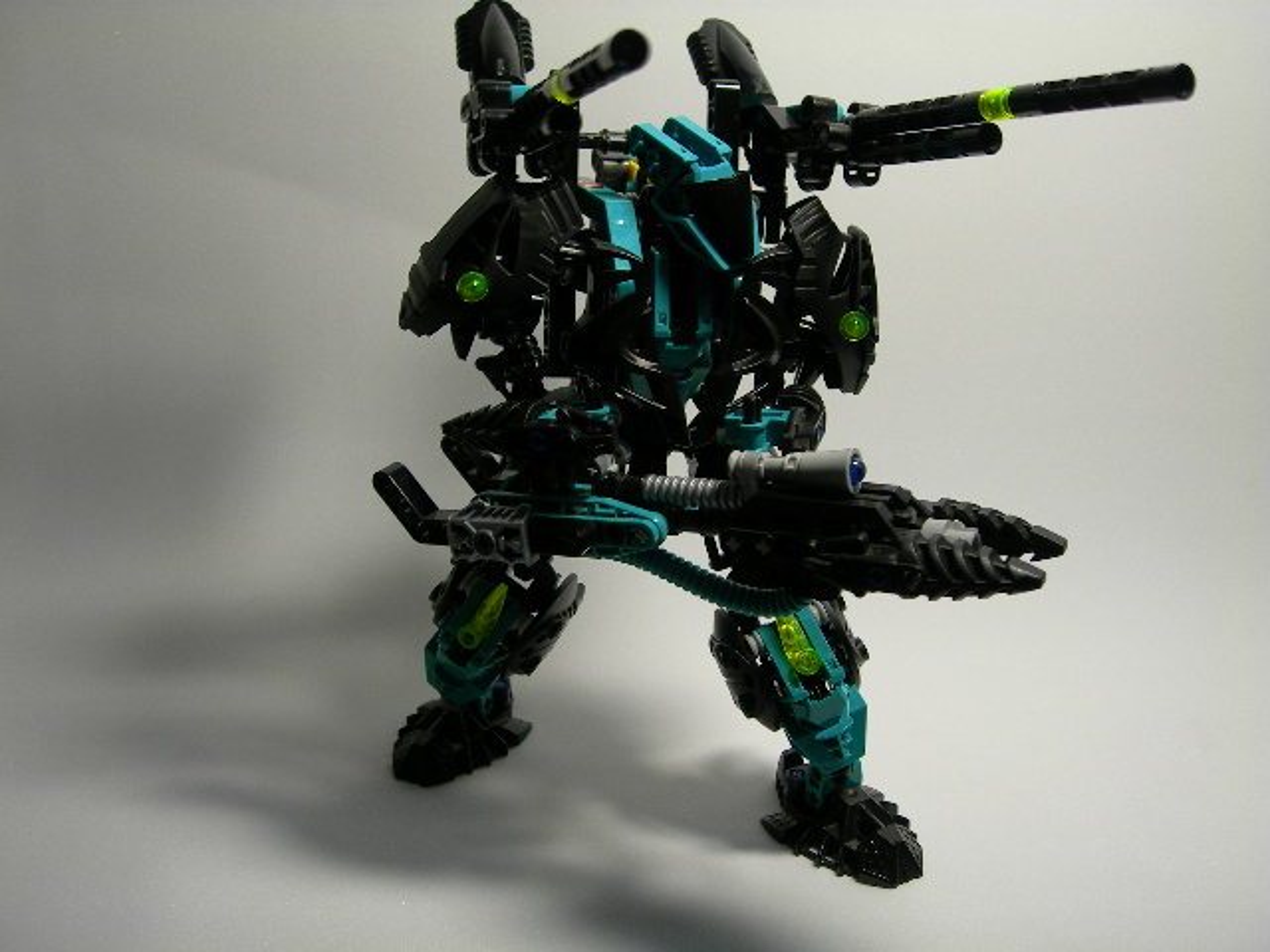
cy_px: 476
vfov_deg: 35.1
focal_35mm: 41
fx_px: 1504
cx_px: 635
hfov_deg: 45.8
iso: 50
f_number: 2.9
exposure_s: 1/16
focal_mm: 8.5
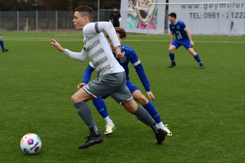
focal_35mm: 120
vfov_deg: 11.4
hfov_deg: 17.1
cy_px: 82
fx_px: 817
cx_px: 122
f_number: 4.5
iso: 400
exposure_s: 1/1250
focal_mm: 80
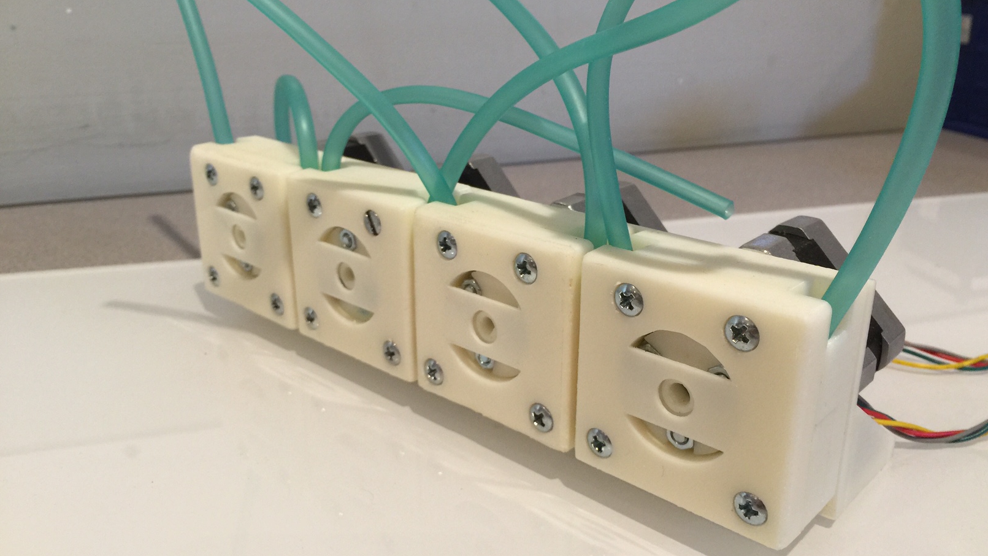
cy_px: 285
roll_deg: -0.6
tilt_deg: -19.6
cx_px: 497
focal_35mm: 32
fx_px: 838
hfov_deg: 61.0
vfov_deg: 36.7
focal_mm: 4.15
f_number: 2.2
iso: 64
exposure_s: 1/15
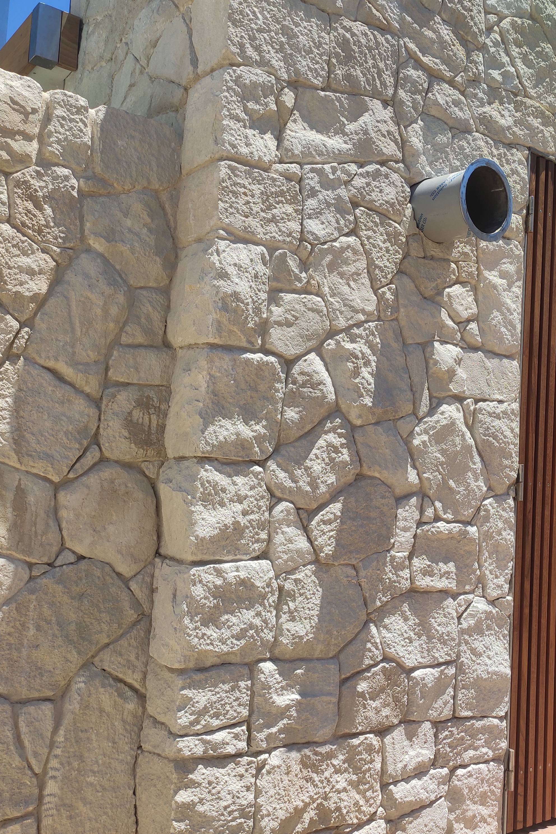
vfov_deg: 54.4
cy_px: 414
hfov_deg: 37.5
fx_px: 811
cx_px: 359
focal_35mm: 35
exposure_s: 1/1616
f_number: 1.79
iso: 112
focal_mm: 4.74
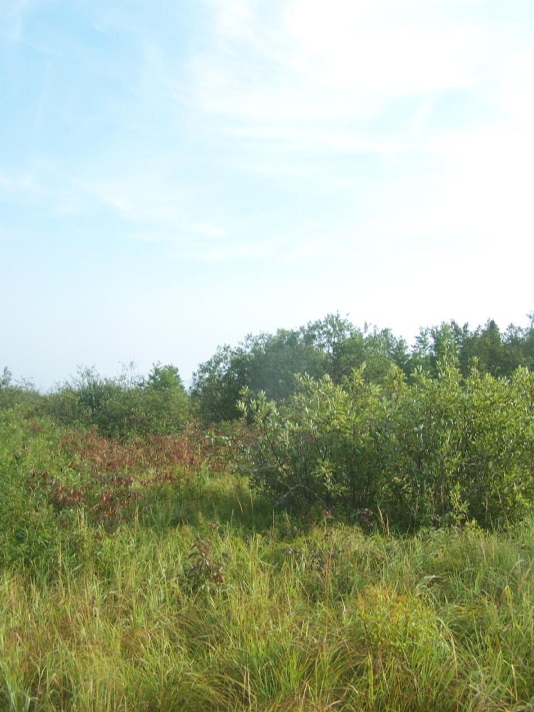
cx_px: 287
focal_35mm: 41
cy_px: 382
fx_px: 843
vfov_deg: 45.7
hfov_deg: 35.1
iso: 80
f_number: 2.8
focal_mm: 6.3
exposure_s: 1/320
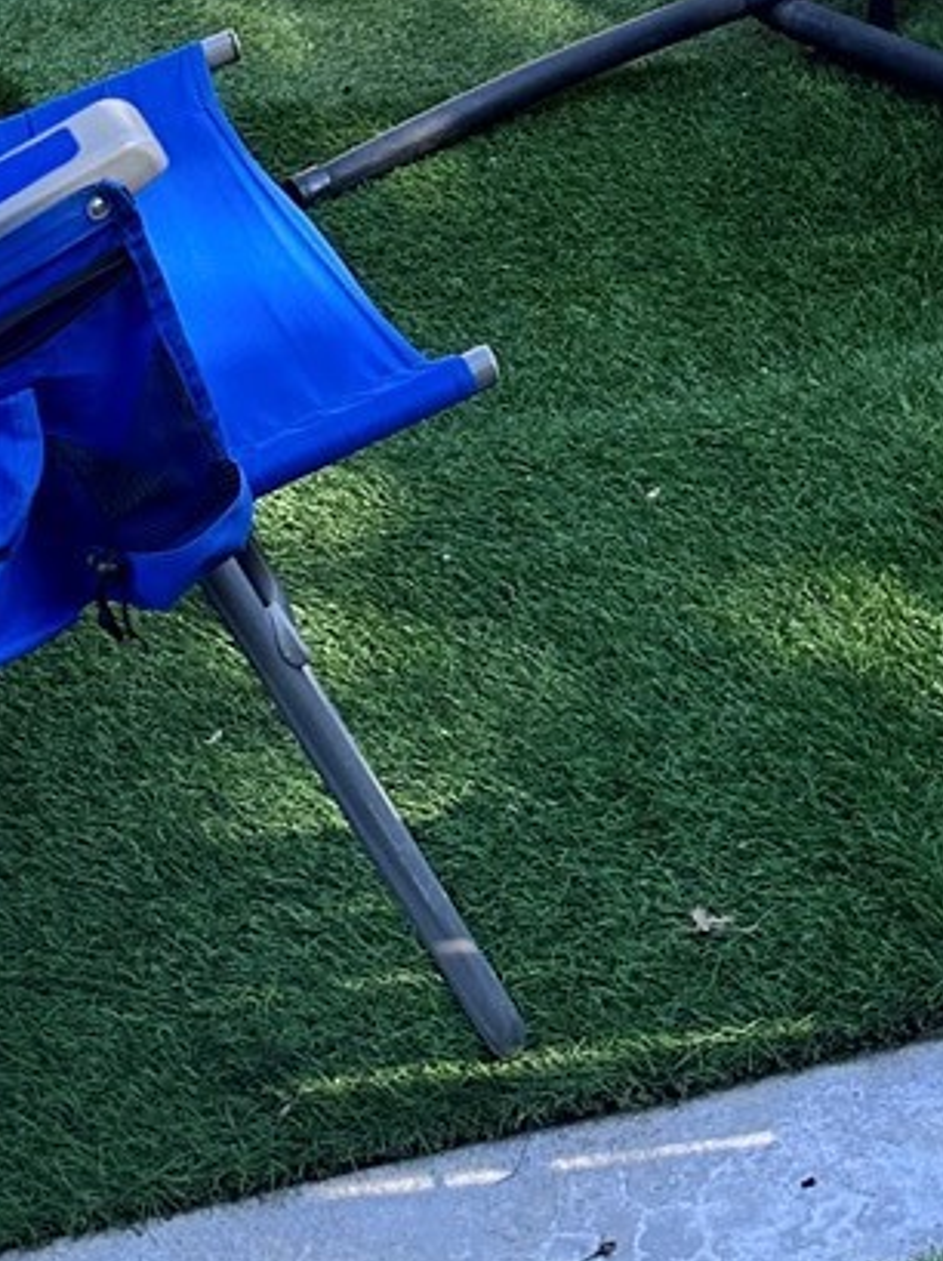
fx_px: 3420
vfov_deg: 17.2
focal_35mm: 94
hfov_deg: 15.5
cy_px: -984
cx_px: 835
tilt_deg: -5.9
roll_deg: +0.0
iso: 80
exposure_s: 1/676
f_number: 1.78
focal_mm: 6.86
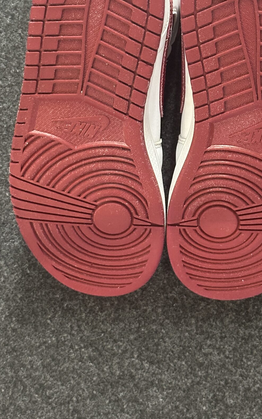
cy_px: 131
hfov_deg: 15.9
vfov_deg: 25.1
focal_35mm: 82
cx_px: 178
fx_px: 936
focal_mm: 6.86
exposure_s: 1/29
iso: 640
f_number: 1.78
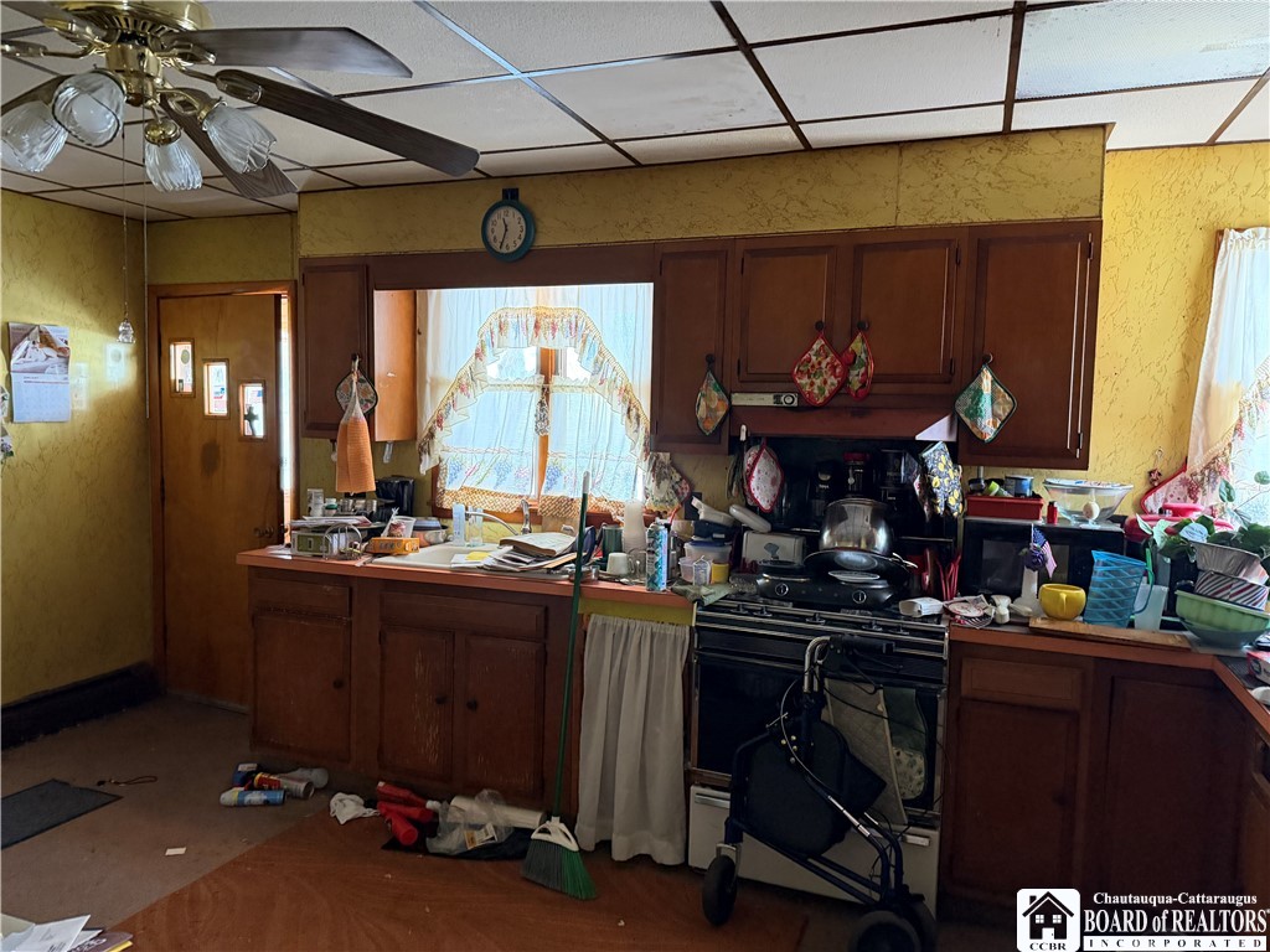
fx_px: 881
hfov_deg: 71.6
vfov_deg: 56.8
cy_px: 476
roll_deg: -1.2
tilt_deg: -4.4
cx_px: 635
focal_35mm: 24
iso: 800
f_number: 1.78
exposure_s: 1/60
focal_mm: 6.76
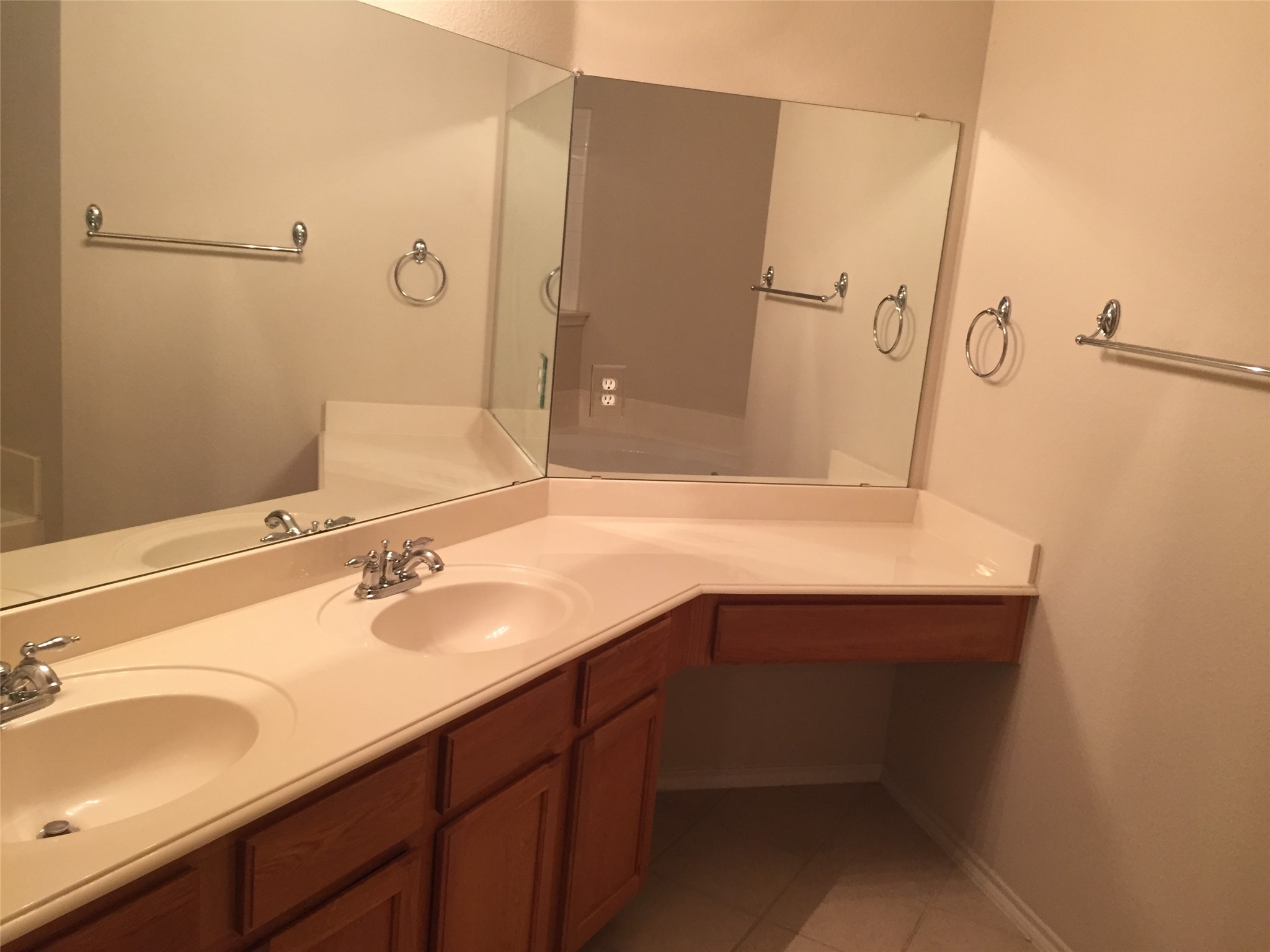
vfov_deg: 48.2
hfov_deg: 61.7
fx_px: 1064
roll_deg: -6.1
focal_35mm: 29
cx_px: 635
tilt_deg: -11.0
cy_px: 476
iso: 125
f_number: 2.2
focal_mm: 4.15
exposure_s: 1/30
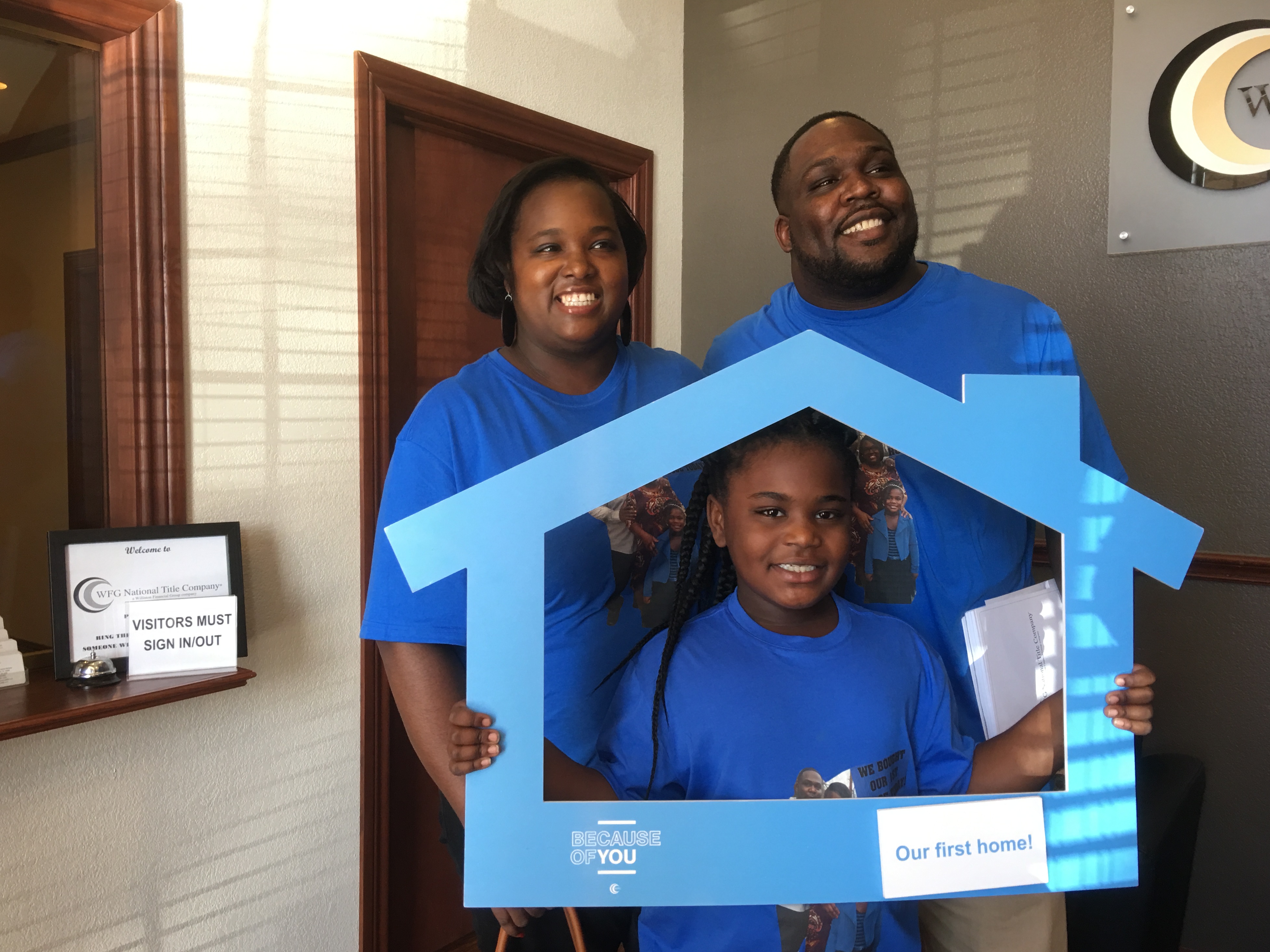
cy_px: 491
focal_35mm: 30
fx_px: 1101
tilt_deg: -3.0
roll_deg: -0.8
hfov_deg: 60.0
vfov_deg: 46.8
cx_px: 641
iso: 32
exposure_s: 1/15
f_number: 2.2
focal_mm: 4.15
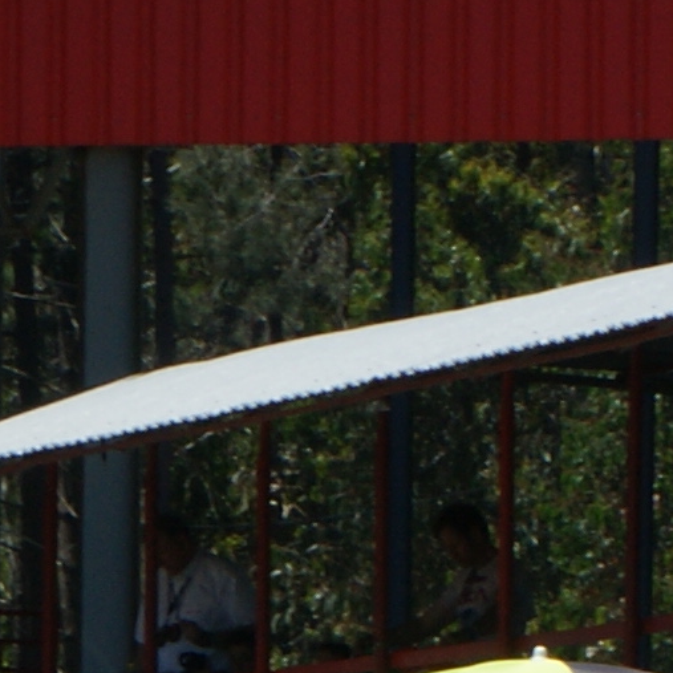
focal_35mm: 693
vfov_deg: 2.5
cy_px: 1832
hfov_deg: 2.5
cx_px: -589
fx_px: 15243
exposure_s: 1/160
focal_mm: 60
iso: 100
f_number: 13
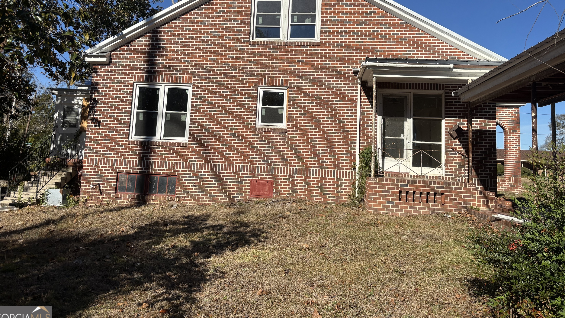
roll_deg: -2.7
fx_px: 434
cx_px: 276
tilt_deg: +7.0
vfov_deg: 39.8
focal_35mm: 29
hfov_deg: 66.1
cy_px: 110
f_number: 1.6
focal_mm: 5.96
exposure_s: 1/5076
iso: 50
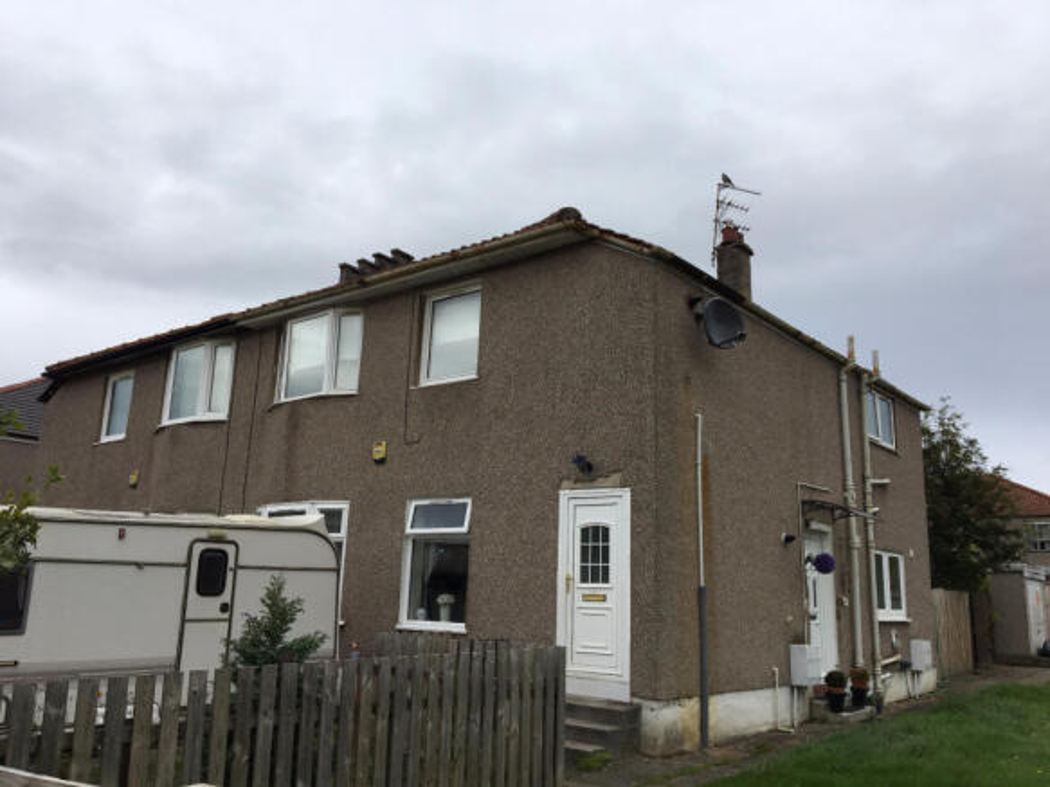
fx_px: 879
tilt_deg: +12.8
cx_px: 525
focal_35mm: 29
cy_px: 394
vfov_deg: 48.2
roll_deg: -2.7
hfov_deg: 61.7
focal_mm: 4.15
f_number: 2.2
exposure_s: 1/1040
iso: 25
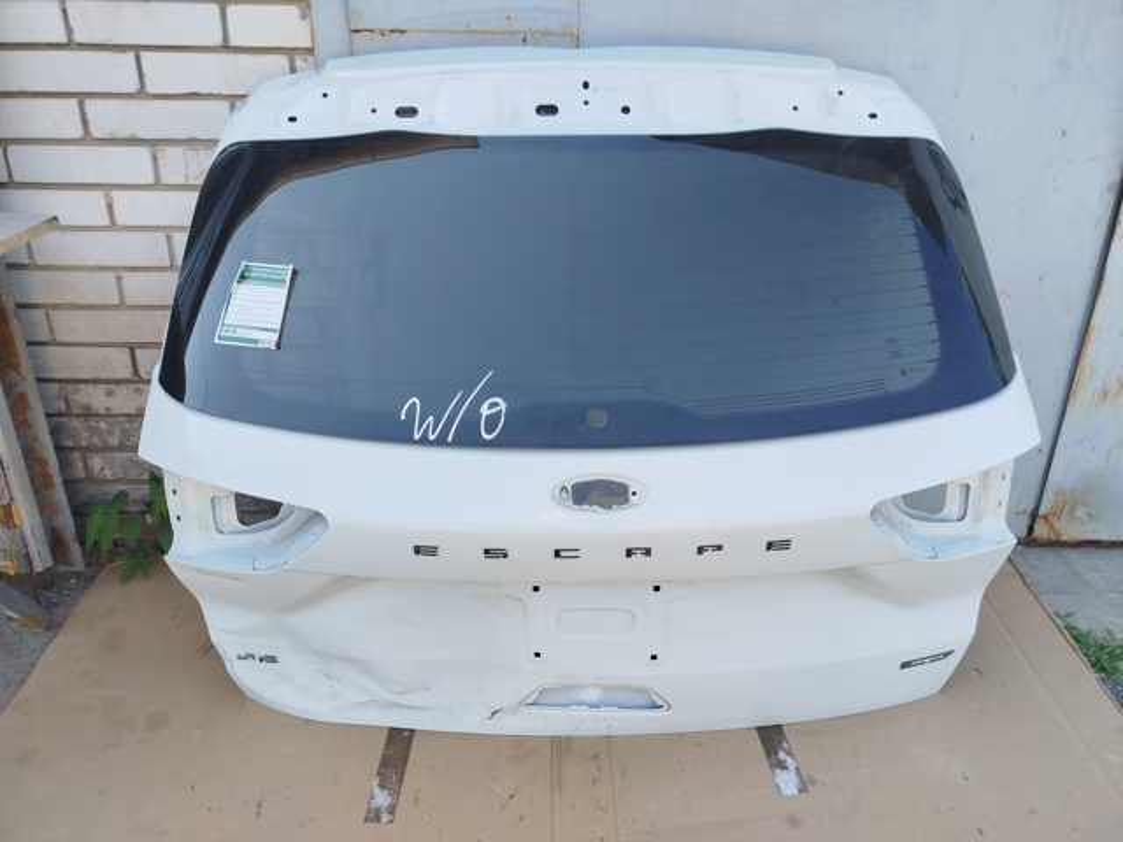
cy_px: 421
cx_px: 562
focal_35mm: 24
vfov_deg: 56.8
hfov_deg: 71.6
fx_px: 779
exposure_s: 1/149
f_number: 1.7
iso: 50
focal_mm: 5.31
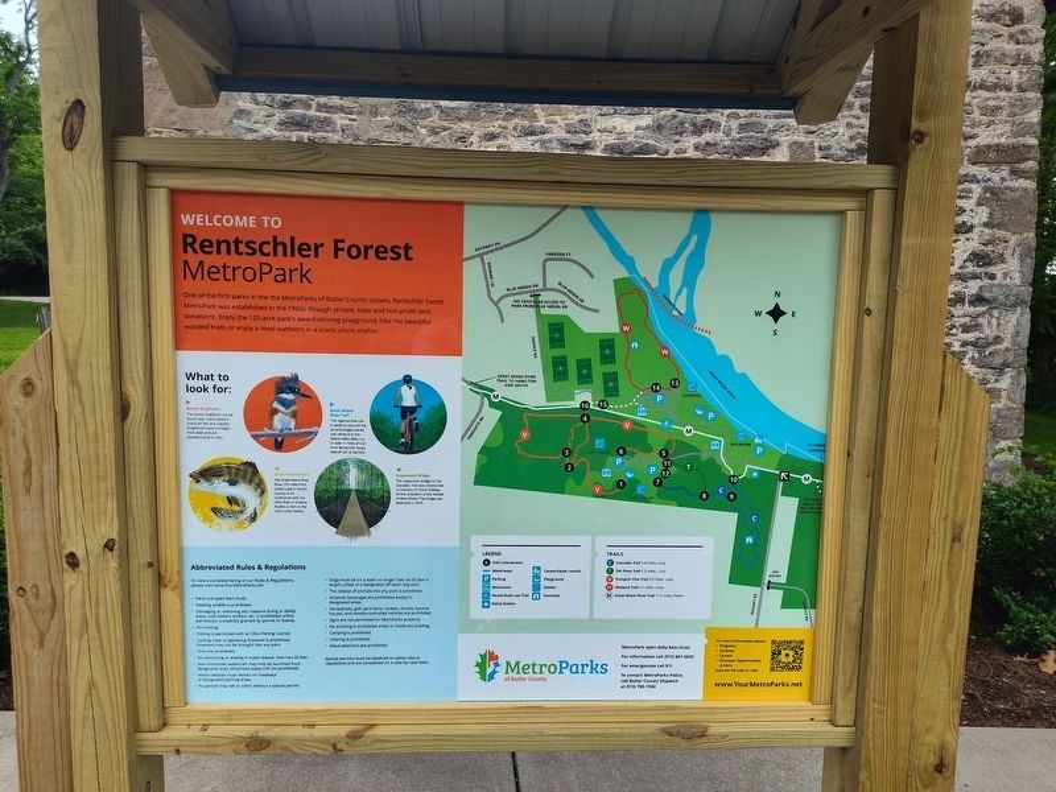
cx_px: 528
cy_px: 396
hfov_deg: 73.9
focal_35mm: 23
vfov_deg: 58.9
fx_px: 702
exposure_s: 1/200
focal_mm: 5.56
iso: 113
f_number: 1.8
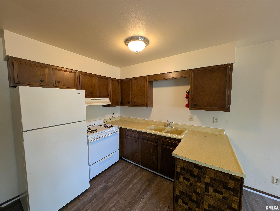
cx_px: 140
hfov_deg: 110.5
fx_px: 97
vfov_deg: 94.6
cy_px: 106
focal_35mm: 12
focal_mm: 2.23
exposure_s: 1/40
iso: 107
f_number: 1.95
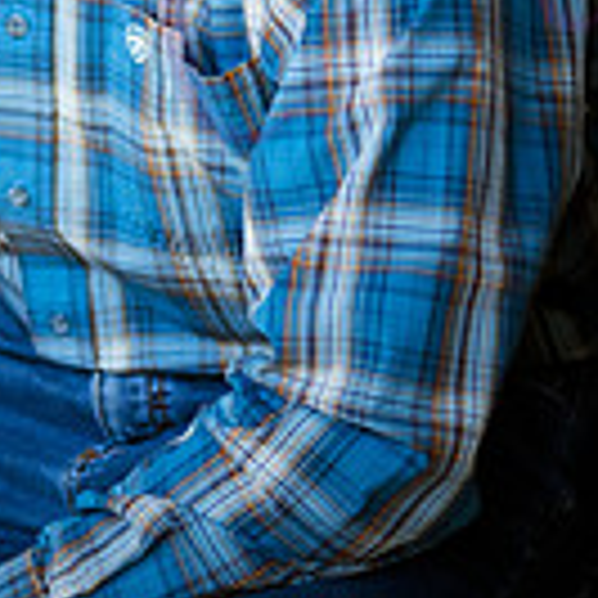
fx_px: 5922
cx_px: 63
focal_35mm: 303
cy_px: -369
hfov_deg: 5.8
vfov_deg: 5.7
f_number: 3.2
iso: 800
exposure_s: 1/250
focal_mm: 105
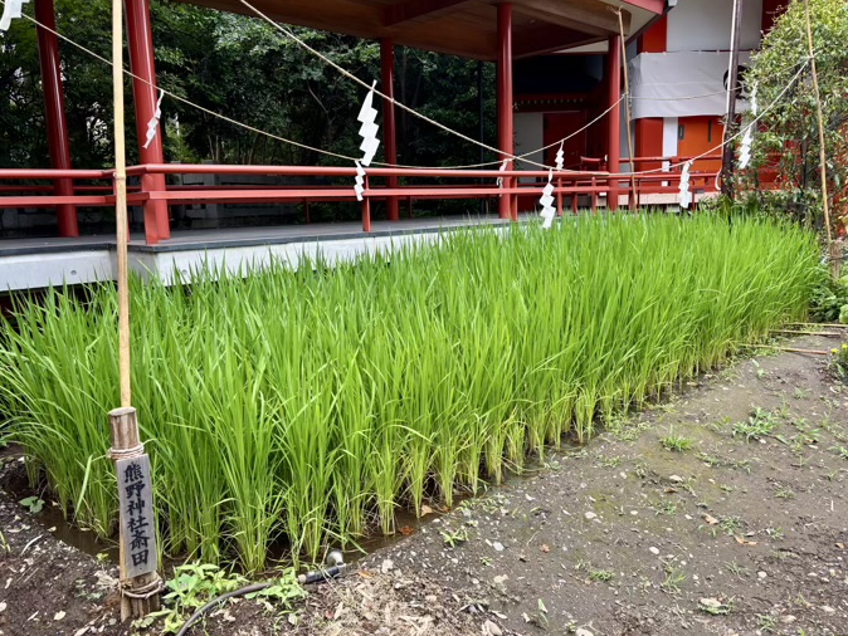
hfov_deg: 65.3
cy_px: 315
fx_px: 662
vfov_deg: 51.4
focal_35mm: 27
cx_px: 414
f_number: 1.6
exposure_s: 1/287
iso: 50
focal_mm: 5.96
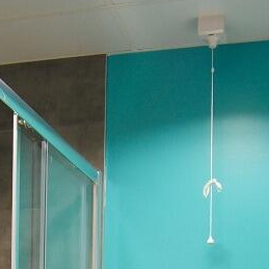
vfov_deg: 18.2
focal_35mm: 86
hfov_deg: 20.1
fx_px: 756
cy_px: 388
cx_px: 107
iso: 320
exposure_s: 1/30
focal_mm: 18
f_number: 3.5
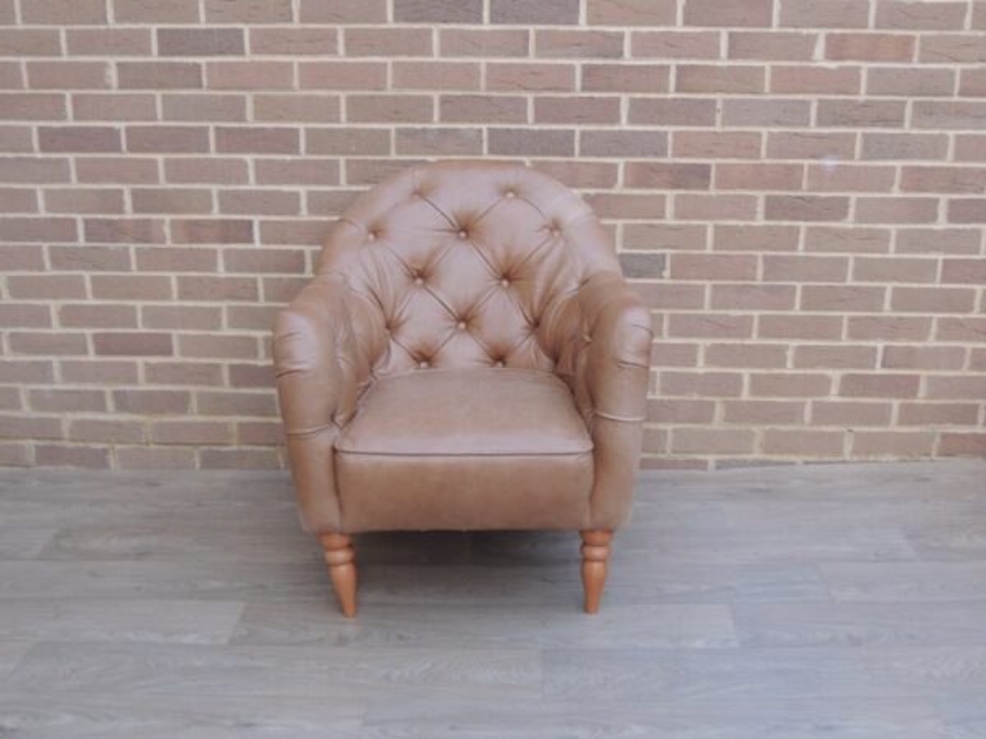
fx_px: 1139
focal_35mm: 40
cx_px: 493
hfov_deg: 46.8
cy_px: 370
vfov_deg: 36.0
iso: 400
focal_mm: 7.1
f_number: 3.3
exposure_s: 1/15
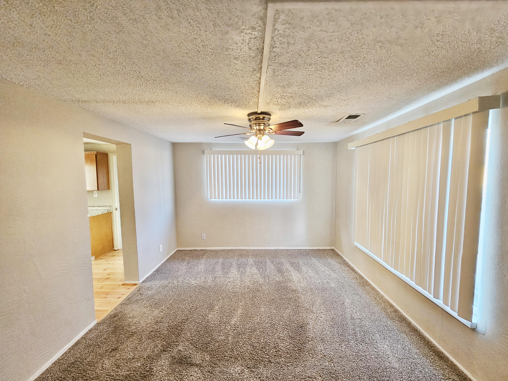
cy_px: 190
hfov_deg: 106.2
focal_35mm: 13
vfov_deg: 89.9
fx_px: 191
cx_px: 254
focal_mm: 2.2
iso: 400
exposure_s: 1/60
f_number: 2.2
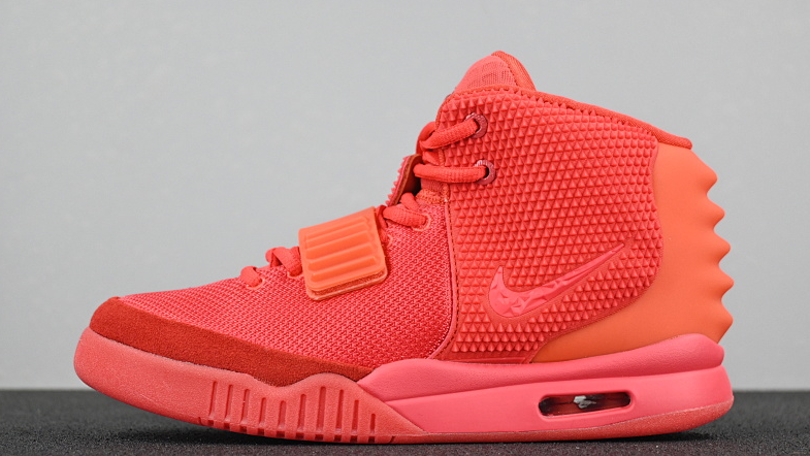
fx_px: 1375
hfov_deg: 32.8
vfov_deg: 18.8
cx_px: 399
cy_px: 251
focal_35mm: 64
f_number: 5.6
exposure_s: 1/125
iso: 1000
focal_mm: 40
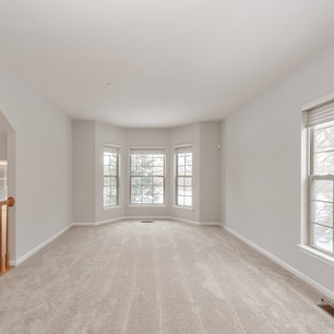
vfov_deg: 87.4
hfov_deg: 86.9
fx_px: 175
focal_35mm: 16
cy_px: 168
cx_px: 144
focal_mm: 12
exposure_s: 1/60
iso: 200
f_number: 8
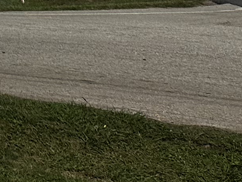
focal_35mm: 160
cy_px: -239
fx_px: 1119
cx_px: -481
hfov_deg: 9.6
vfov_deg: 8.5
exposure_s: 1/9709
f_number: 1.78
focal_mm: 6.86
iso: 80
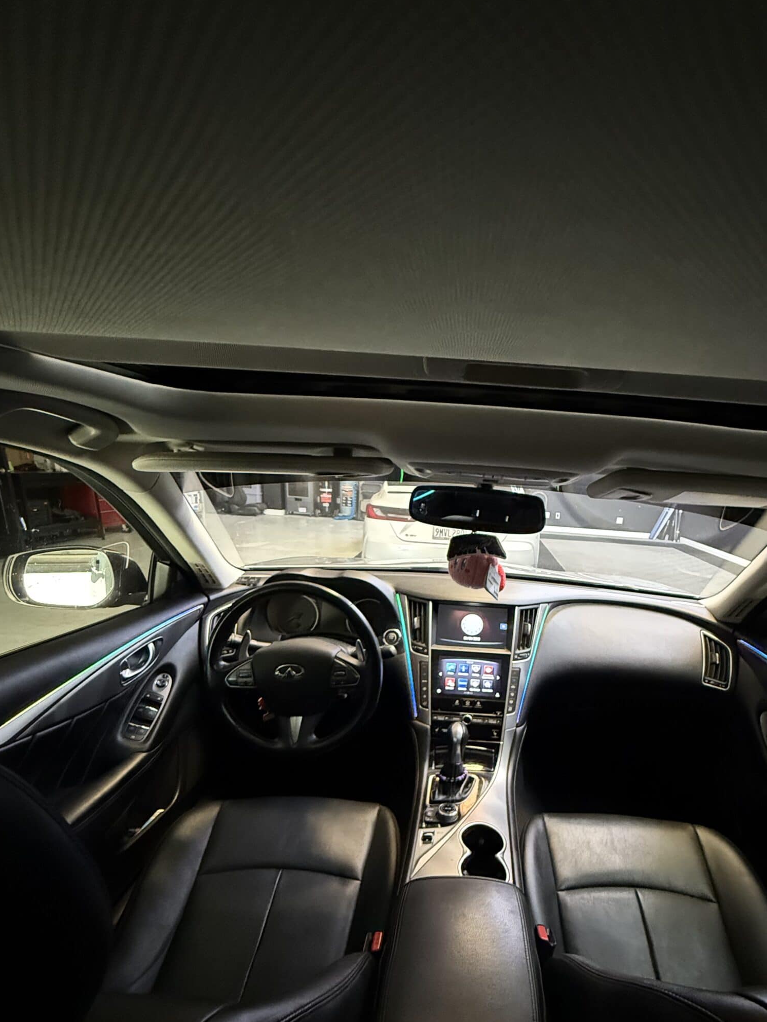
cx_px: 463
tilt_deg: -18.8
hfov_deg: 70.8
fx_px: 532
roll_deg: -4.2
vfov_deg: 85.7
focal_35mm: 18
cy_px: 650
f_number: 2.2
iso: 1250
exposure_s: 1/50
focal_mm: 2.22
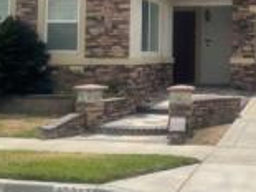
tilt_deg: +3.0
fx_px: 495
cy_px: 30
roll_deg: -1.0
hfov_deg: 27.9
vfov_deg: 21.5
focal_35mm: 67
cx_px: 233
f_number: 1.6
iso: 32
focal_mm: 4.2
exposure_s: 1/7299
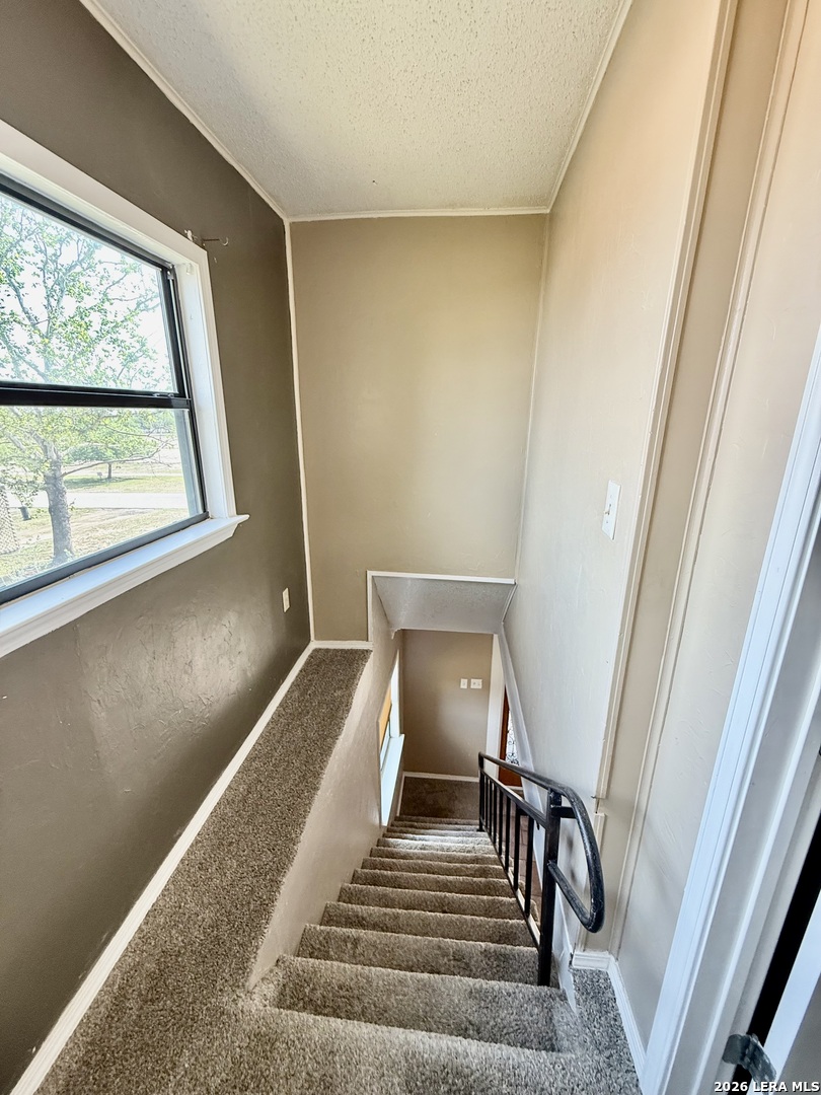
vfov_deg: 102.1
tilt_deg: -17.1
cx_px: 410
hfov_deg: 85.7
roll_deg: -0.7
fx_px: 443
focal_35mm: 14
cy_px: 548
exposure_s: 1/99
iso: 160
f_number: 2.2
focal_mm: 2.22
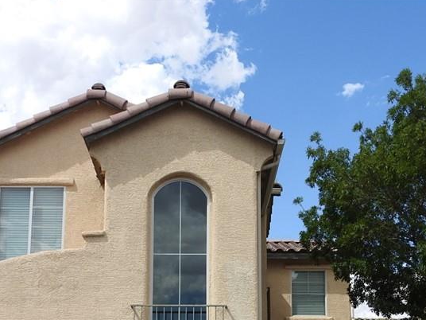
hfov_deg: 30.7
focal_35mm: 63
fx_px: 775
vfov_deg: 22.6
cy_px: 301
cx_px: 203
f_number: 3.6
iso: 100
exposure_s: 1/1250
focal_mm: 5.9
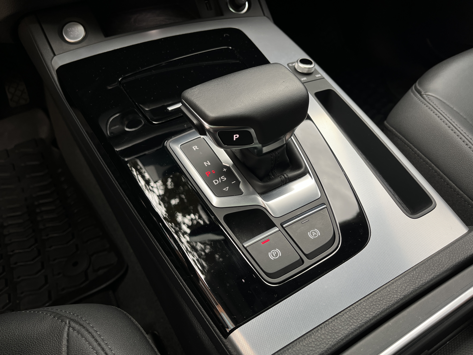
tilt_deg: -46.2
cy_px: 178
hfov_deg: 67.3
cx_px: 236
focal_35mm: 26
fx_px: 355
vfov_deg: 53.1
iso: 32
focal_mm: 5.1
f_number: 1.6
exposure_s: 1/80
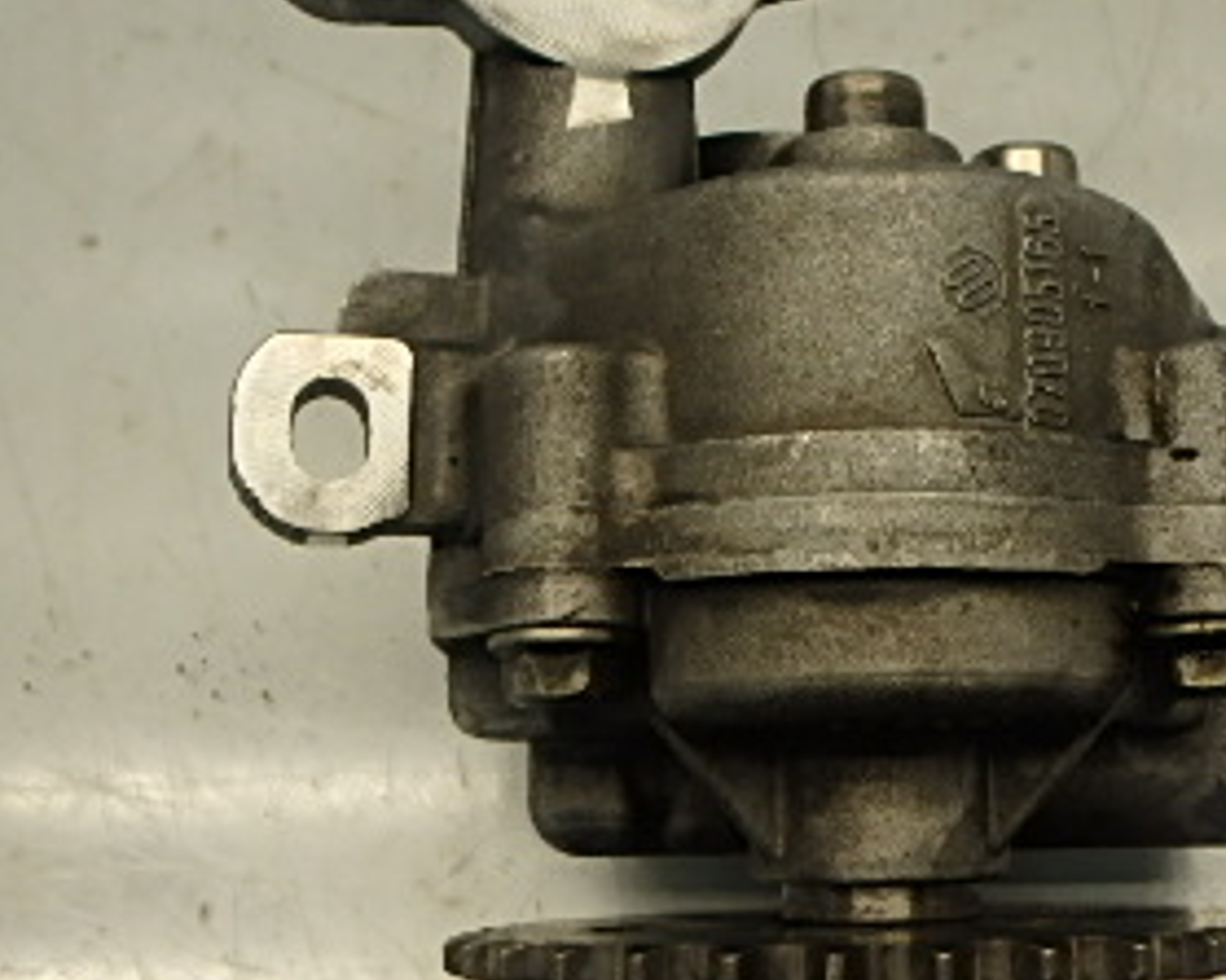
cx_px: 861
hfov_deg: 38.9
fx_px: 1705
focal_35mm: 47
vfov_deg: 32.0
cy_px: 563
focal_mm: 3.7
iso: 160
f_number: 3.5
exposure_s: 1/60
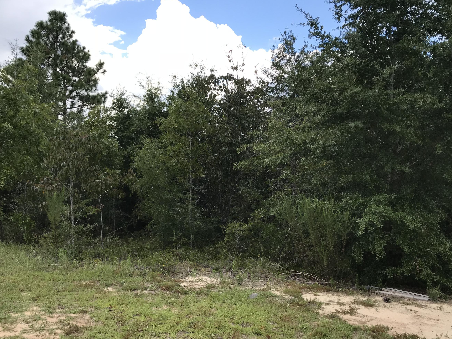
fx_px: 418
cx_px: 221
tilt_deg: -0.5
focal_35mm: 32
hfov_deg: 56.8
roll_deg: -3.1
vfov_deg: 44.1
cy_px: 181
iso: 20
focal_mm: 3.99
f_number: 1.8
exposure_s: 1/840
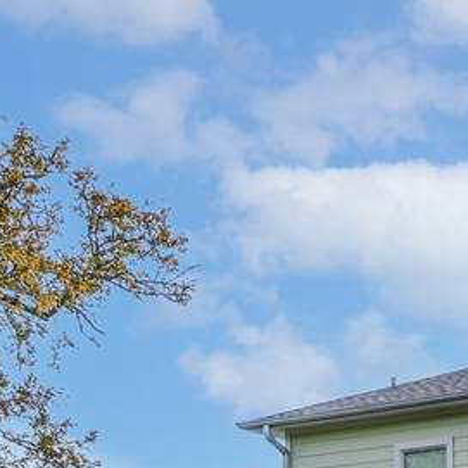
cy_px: 759
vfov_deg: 15.6
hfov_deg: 16.3
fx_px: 1530
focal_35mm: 100
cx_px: 648
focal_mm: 12.29
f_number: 5.6
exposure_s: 1/25
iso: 100
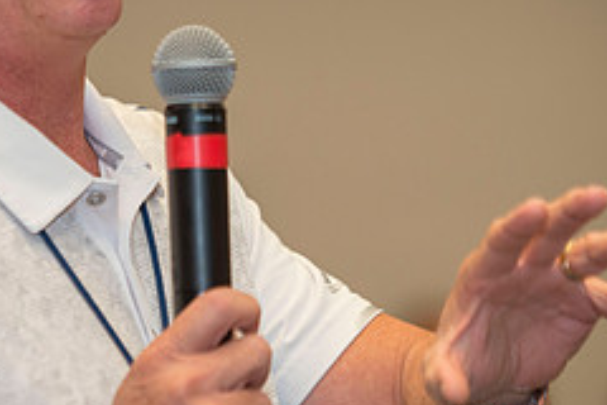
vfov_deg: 3.9
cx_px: 111
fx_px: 5901
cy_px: 119
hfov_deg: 5.9
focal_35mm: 350
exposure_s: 1/250
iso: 1250
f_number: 2.8
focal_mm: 145
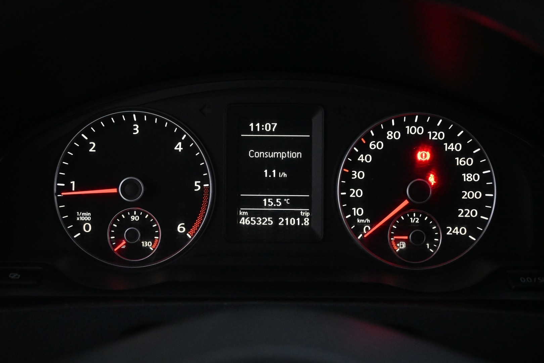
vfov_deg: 31.9
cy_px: 182
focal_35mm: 42
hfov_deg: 46.4
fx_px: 635
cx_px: 272
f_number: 4.5
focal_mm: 28
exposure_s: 1/50
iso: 6400
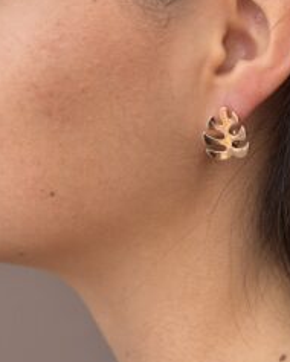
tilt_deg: -8.1
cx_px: 215
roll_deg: +1.3
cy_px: 128
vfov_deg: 24.0
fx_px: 846
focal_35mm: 79
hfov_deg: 19.3
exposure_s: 1/557
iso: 64
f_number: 1.78
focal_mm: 6.76
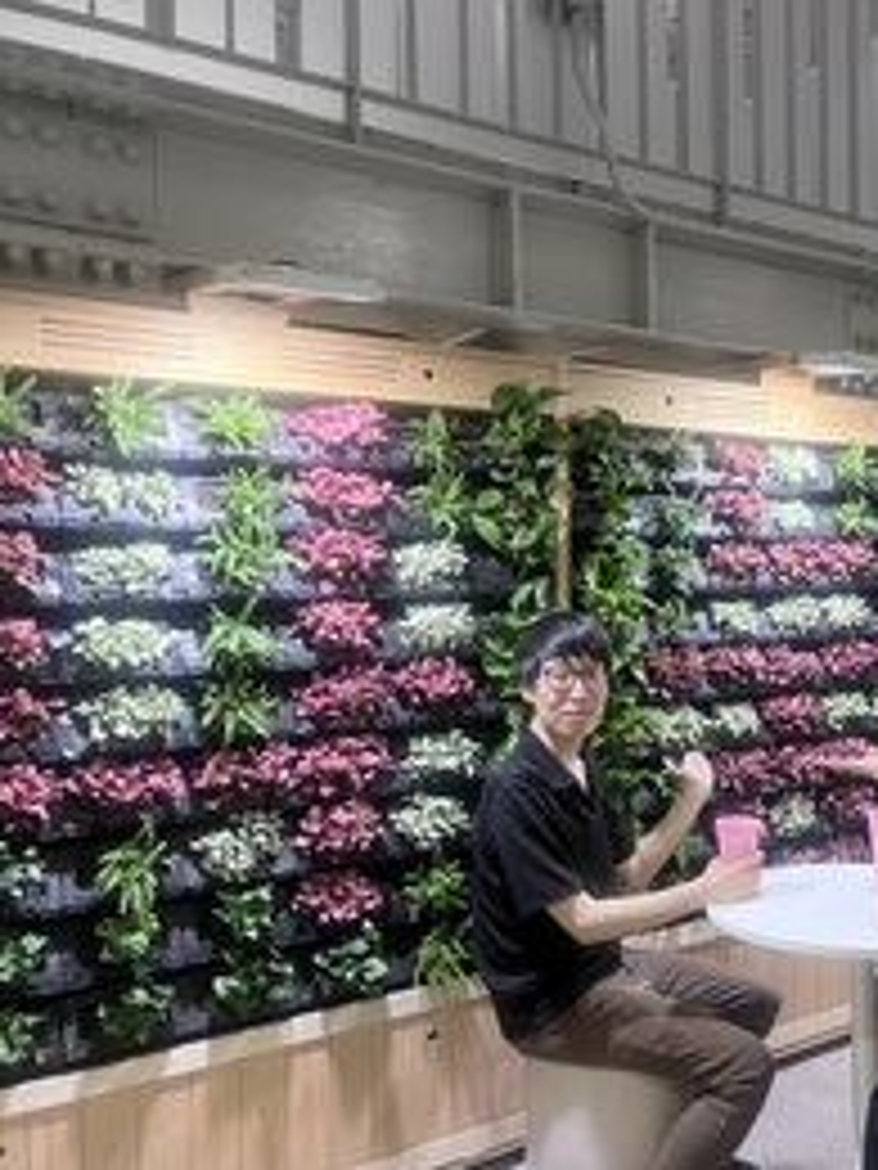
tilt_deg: -0.7
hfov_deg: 39.8
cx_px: 639
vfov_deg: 52.6
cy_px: 583
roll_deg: +0.8
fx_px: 1184
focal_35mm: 35
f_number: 1.6
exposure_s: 1/60
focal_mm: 5.1
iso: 125
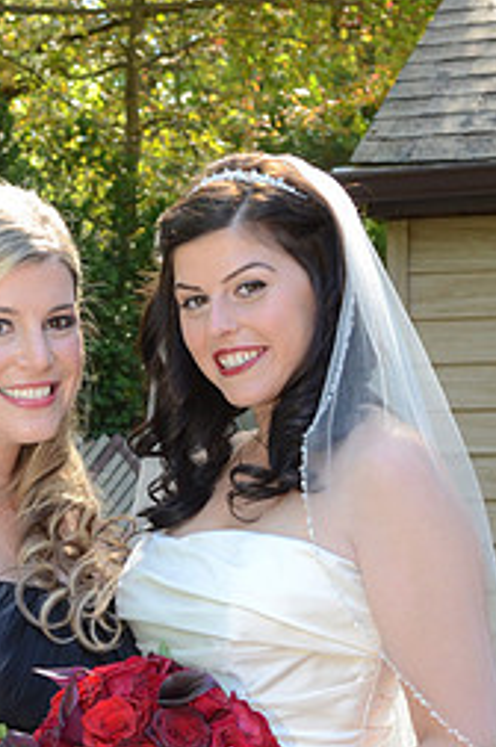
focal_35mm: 110
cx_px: 94
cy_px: 688
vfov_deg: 18.3
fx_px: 2279
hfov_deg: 12.4
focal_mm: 32
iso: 500
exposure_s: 1/100
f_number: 6.3
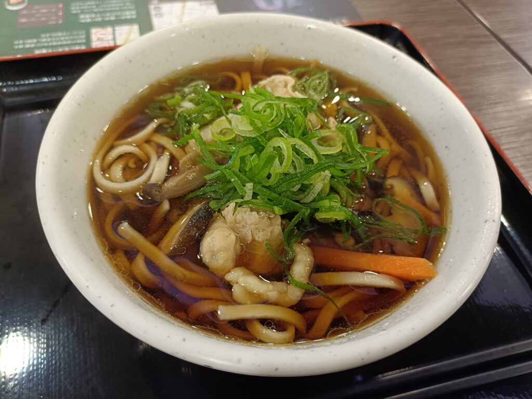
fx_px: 384
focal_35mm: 25
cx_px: 266
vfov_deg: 54.9
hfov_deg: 69.4
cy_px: 200
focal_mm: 4.7
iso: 640
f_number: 1.7
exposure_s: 1/60
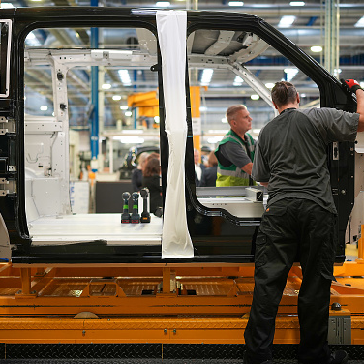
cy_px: 182
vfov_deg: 36.1
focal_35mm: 47
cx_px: 168
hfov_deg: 36.0
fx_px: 559
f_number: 1.4
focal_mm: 35
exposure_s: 1/200
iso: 250
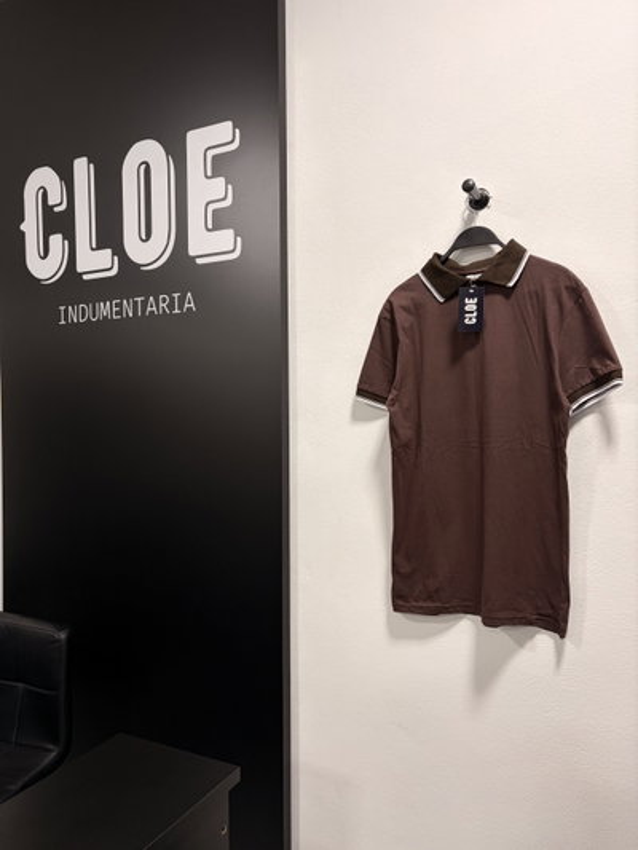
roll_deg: -0.1
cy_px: 425
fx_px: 639
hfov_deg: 53.1
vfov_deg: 67.3
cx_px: 319
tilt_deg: -0.7
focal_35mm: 26
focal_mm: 5.96
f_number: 1.6
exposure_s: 1/50
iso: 100
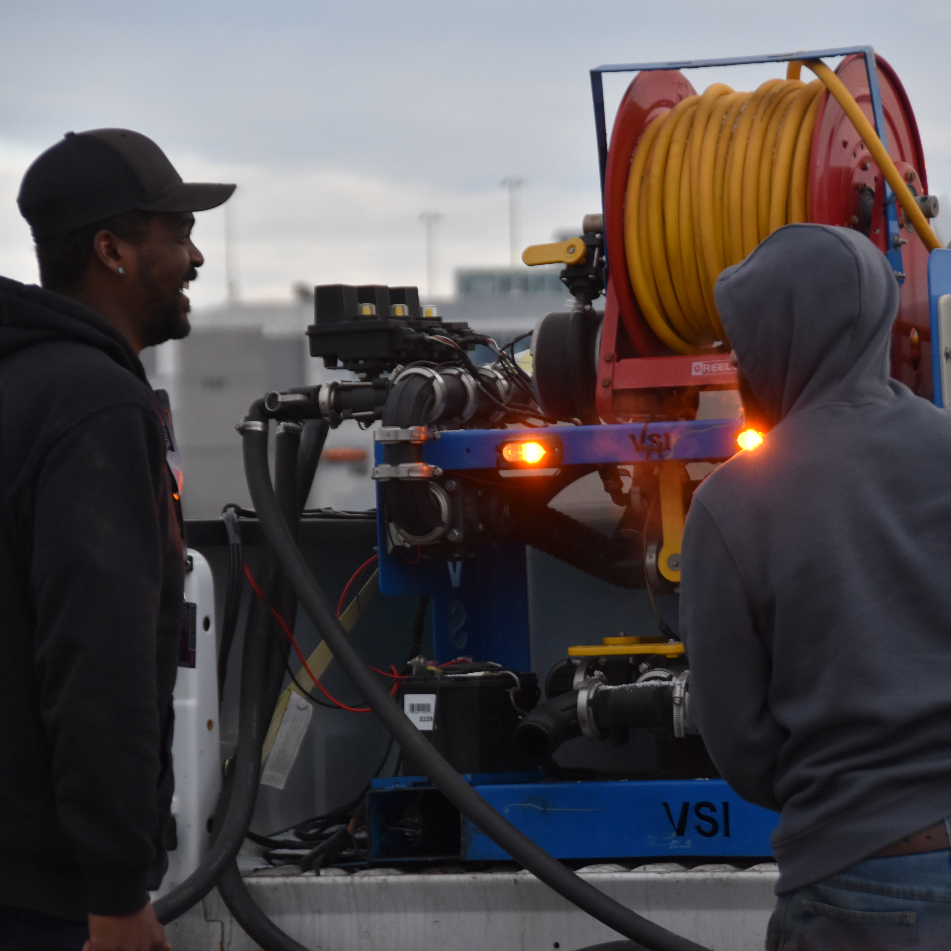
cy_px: 475
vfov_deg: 8.1
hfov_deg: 8.1
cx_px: 608
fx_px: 6683
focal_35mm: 215
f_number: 5.3
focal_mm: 112
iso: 800
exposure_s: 1/800
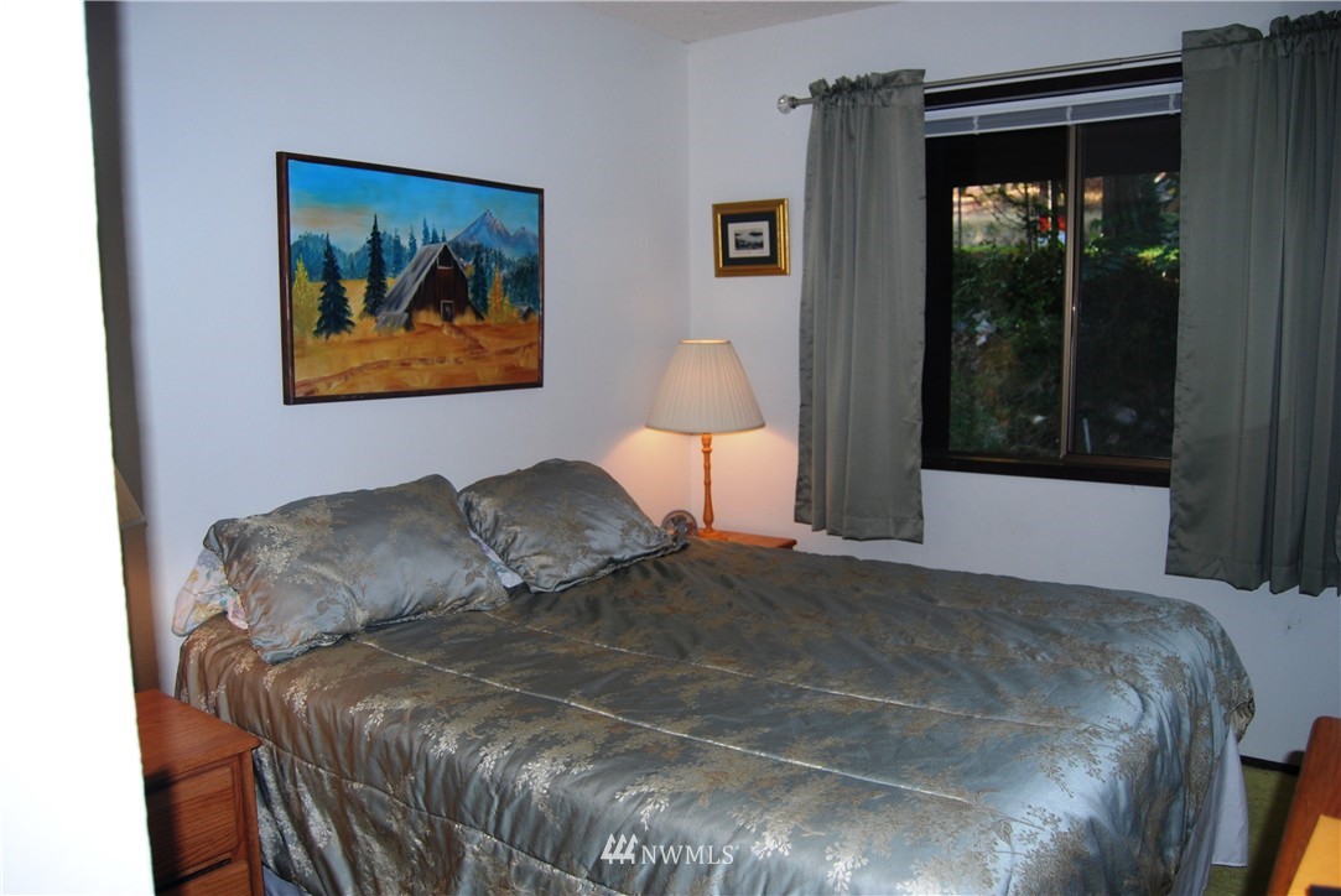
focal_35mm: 27
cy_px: 448
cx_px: 670
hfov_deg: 67.3
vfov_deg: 48.0
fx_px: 1007
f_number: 3.5
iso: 200
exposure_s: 1/60
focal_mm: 18
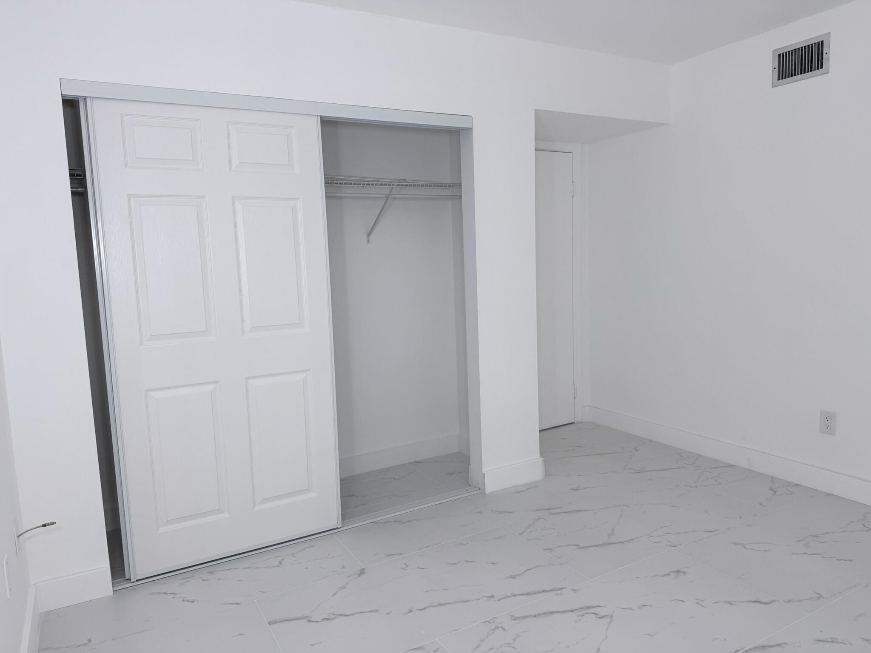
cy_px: 326
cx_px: 436
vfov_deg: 56.8
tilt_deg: -6.2
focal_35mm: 24
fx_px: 604
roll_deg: +2.1
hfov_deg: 71.6
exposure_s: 1/120
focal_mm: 6.76
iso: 100
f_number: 1.78
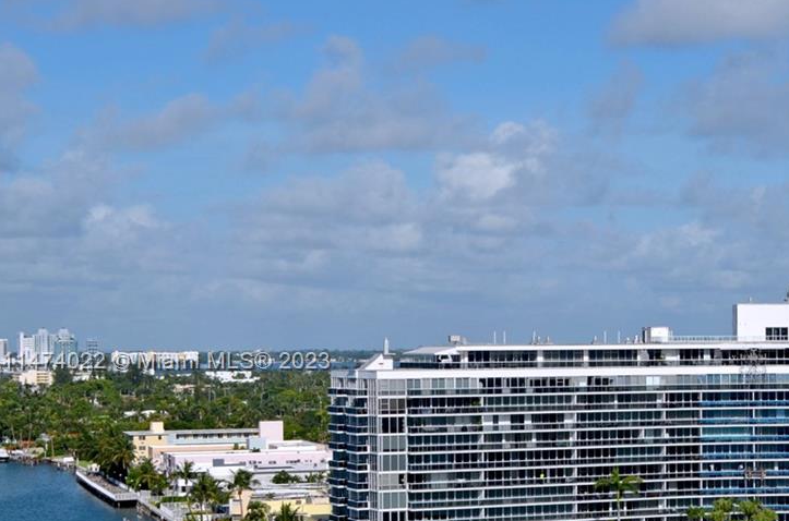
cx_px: 854
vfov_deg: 14.6
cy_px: 364
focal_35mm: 93
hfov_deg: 21.0
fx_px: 2033
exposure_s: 1/400
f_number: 10
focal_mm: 28
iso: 100
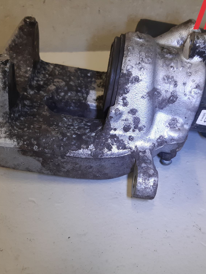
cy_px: 137
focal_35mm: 35
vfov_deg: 52.6
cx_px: 119
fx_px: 278
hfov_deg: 40.6
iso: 80
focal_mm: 3.93
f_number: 1.7
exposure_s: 1/50
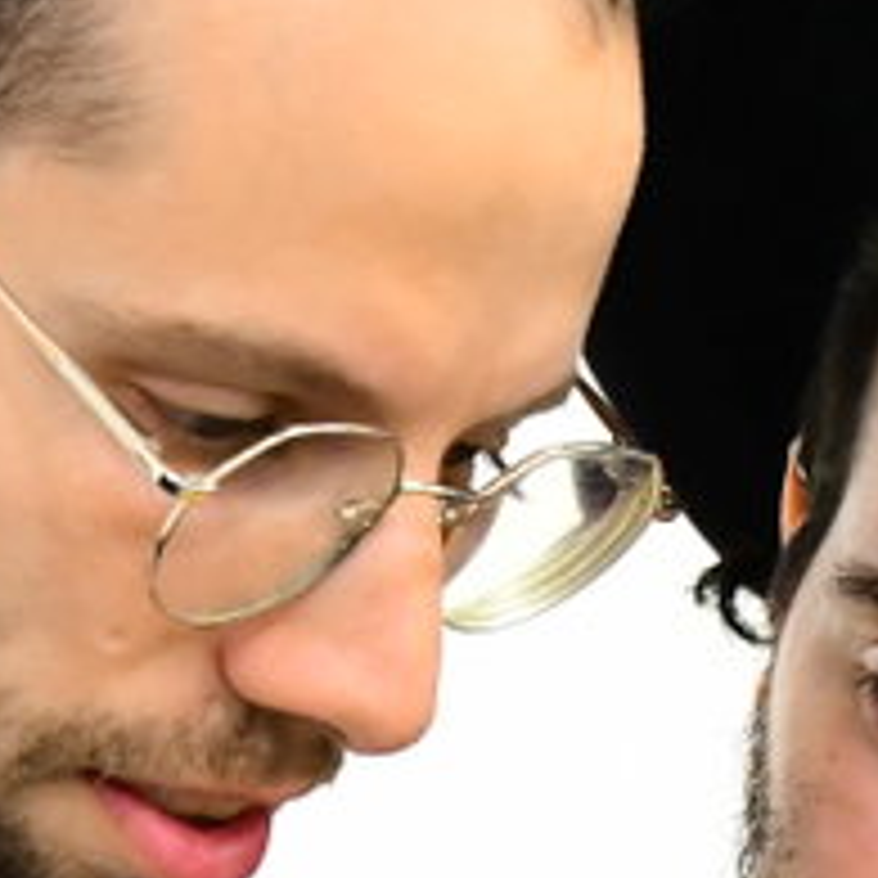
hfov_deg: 9.0
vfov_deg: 8.9
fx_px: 5596
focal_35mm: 195
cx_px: 365
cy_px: 970
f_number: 5
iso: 4000
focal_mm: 32
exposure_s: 1/160
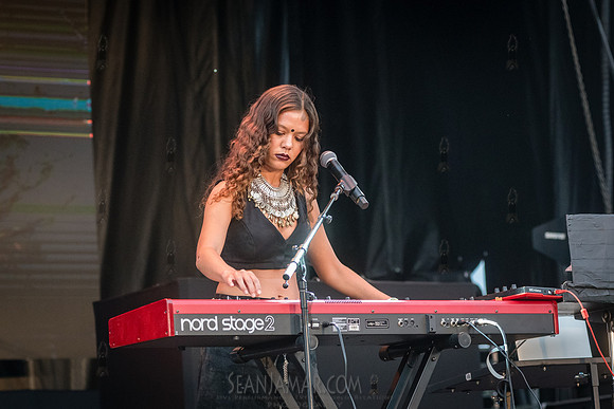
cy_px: 211
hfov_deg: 15.7
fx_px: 2222
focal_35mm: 130
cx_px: 263
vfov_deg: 10.5
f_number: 4.5
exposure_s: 1/800
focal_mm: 105
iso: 3200
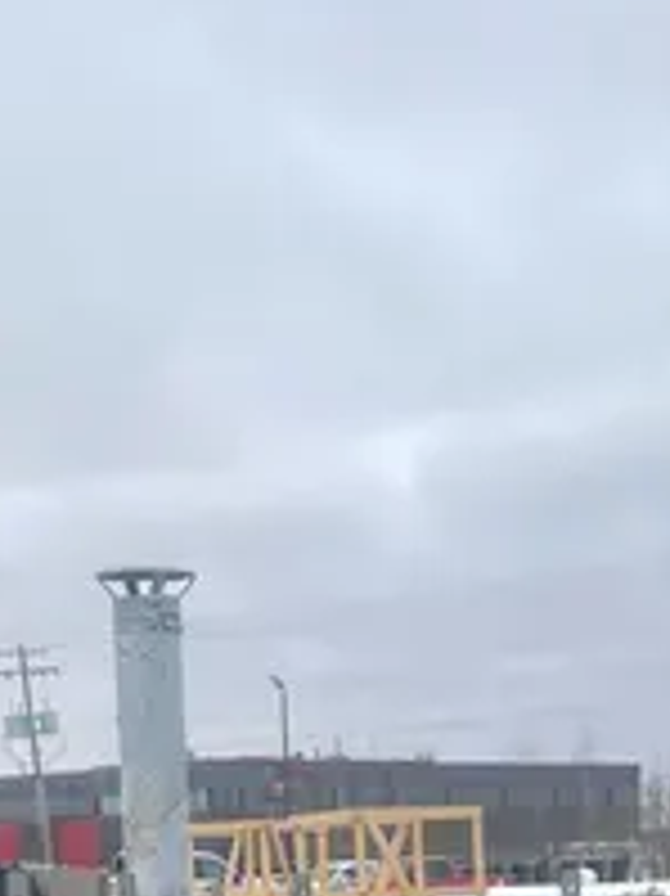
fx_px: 2480
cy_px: 1466
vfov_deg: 17.6
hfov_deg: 15.4
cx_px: 351
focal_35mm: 96
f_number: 1.6
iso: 32
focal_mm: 4.2
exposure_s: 1/997
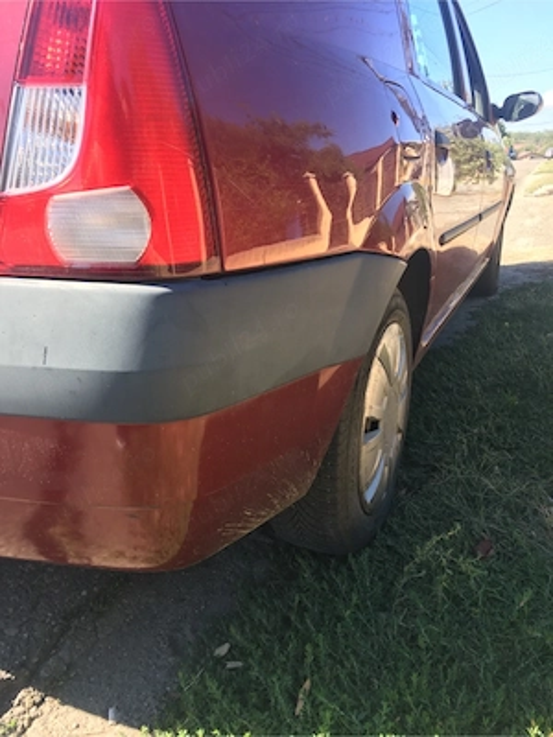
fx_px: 618
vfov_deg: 61.7
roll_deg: +2.8
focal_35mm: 29
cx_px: 276
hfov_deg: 48.2
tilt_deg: -16.9
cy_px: 368
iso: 25
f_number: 2.2
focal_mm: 4.15
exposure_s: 1/216
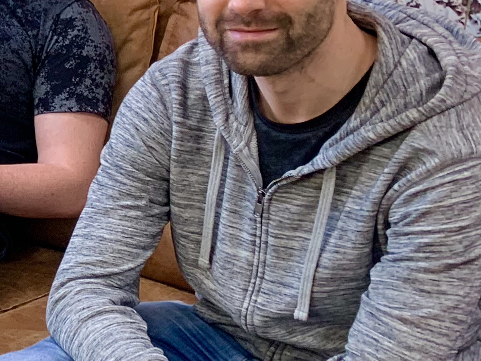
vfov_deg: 13.4
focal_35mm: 110
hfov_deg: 14.5
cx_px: -513
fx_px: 1529
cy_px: 74
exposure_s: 1/100
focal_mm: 4.25
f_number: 1.8
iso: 64
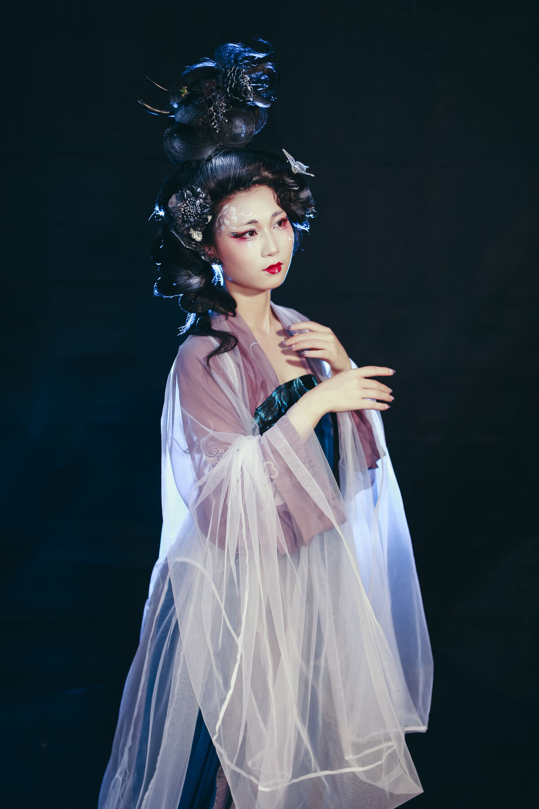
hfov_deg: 27.5
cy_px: 404
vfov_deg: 40.3
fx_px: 1100
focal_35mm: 49
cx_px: 270
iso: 320
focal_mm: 50
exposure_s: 1/100
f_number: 2
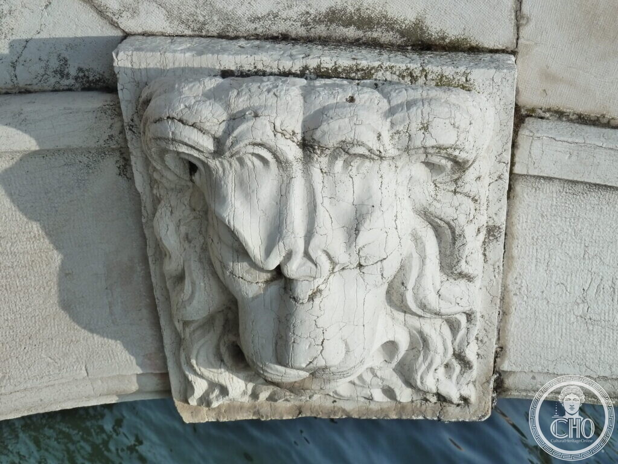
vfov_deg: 15.4
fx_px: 1714
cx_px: 309
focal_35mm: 96
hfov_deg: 20.4
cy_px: 232
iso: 200
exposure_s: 1/500
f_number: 5.6
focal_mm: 15.8
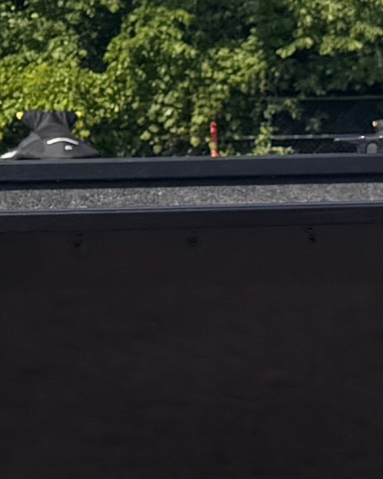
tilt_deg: -3.3
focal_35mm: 189
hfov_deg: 7.7
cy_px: 249
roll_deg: +0.0
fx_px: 2679
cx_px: -453
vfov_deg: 10.2
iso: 80
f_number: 1.78
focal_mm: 6.76
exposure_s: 1/4310
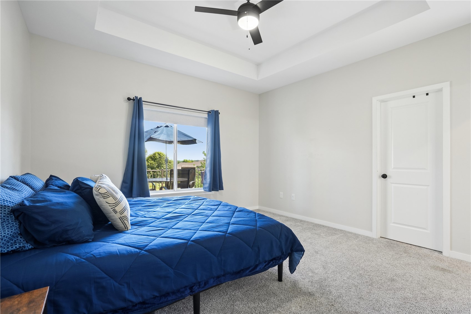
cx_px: 236
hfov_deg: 96.7
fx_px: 209
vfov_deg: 73.7
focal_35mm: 16
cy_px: 157
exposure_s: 1/40
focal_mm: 16
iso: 800
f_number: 8
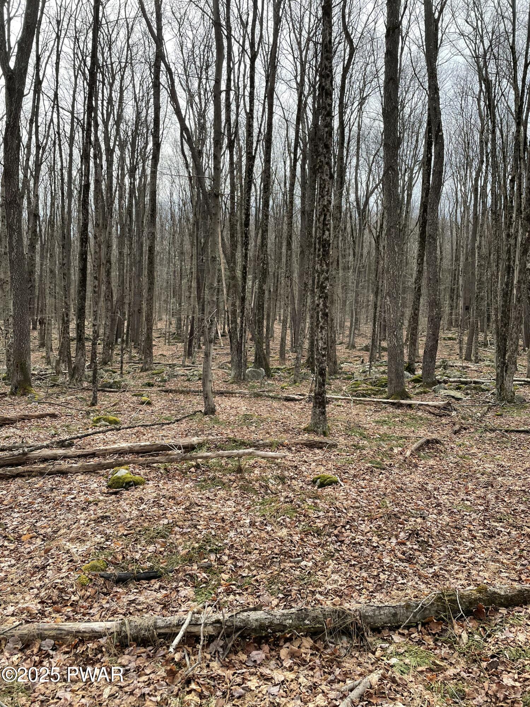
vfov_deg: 67.3
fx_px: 531
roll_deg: -1.4
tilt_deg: -1.2
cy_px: 354
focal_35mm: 26
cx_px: 265
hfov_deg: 53.1
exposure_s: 1/855
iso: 32
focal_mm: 4.2
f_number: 1.6
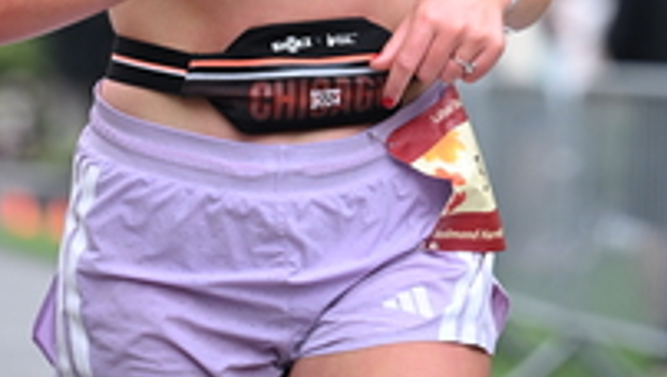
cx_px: 358
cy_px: -394
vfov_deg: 2.9
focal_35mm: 414
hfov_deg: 5.2
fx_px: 7328
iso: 1000
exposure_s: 1/2000
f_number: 2.8
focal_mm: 145
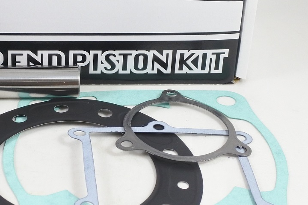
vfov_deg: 16.1
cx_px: 18
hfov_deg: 23.4
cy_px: 34
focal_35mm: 84
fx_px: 719
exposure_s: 1/125
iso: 560
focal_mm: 12.8
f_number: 4
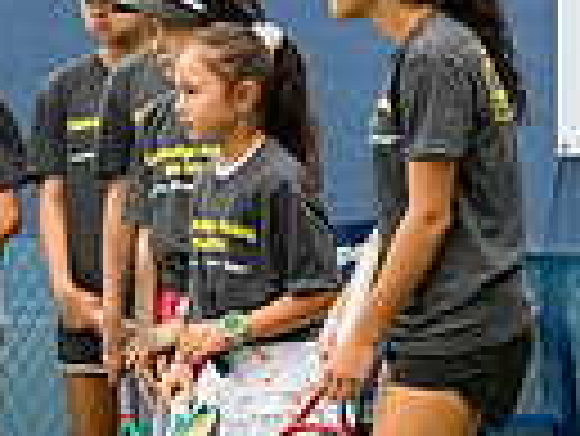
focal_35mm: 411
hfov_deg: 4.8
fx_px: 6893
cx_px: 164
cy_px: 489
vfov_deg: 3.6
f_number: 4.5
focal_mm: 70
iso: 400
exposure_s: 1/500
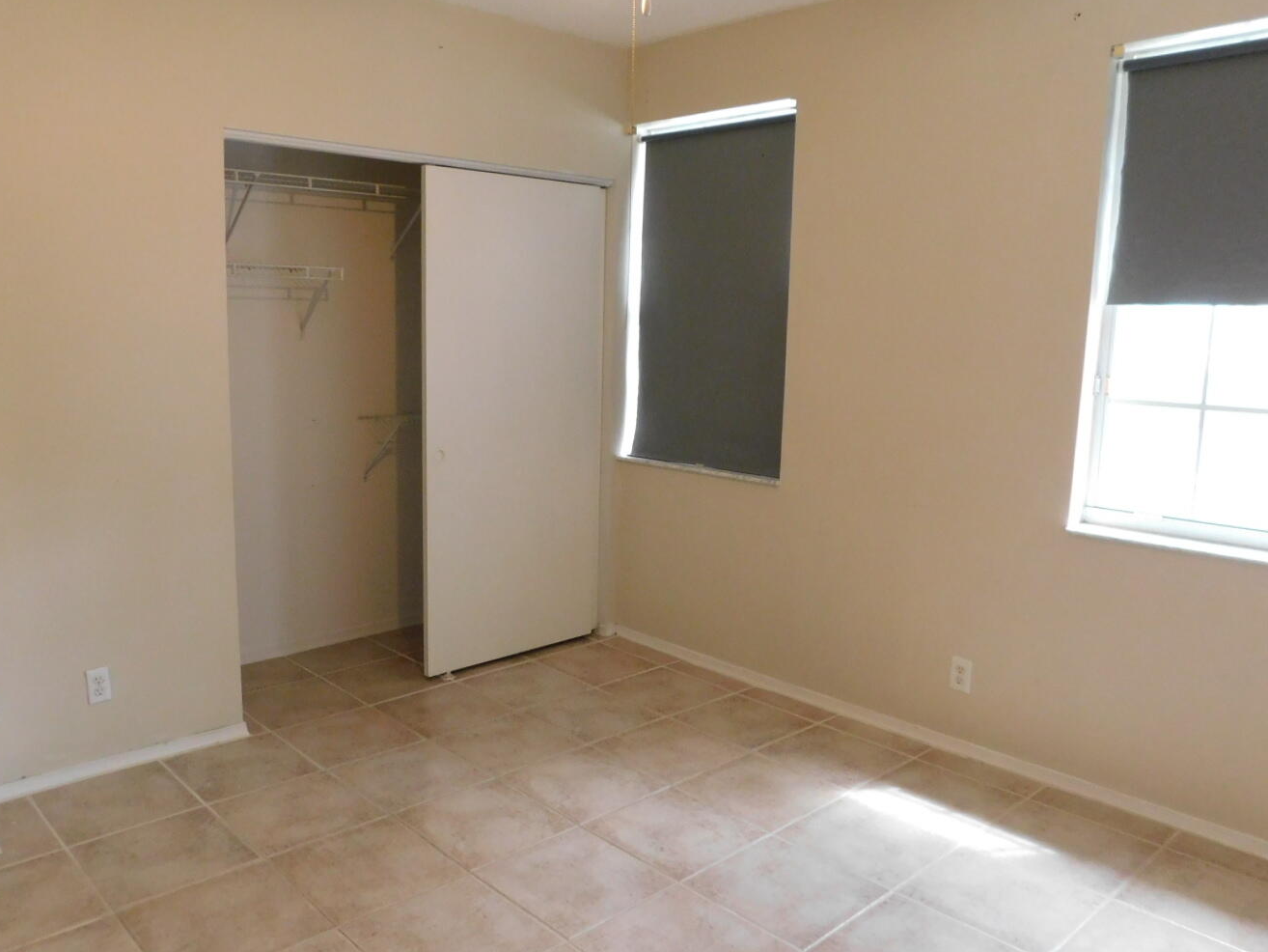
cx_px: 574
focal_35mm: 28
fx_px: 1026
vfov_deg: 49.8
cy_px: 474
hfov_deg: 63.3
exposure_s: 1/30
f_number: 3
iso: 400
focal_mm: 4
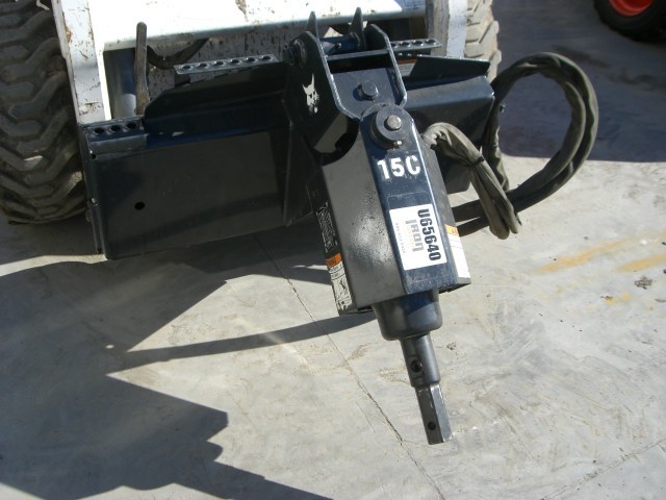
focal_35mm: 38
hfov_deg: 49.0
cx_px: 333
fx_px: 731
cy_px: 250
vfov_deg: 37.7
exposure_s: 1/320
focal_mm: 6.2
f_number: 4.3
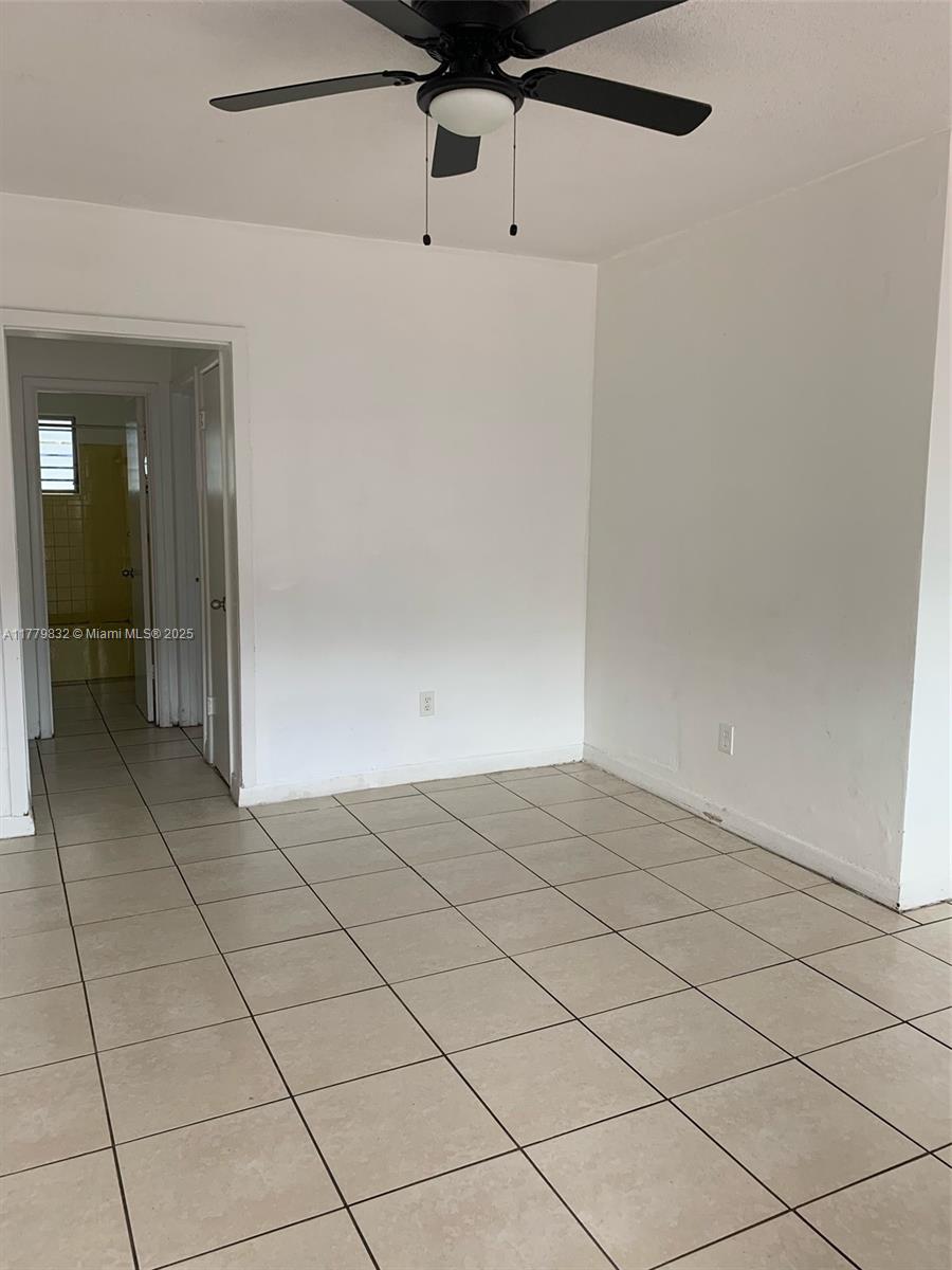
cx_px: 476
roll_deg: -0.5
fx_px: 953
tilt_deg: -7.6
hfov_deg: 53.1
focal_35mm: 26
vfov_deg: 67.3
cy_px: 635
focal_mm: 4.25
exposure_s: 1/121
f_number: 1.8
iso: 50
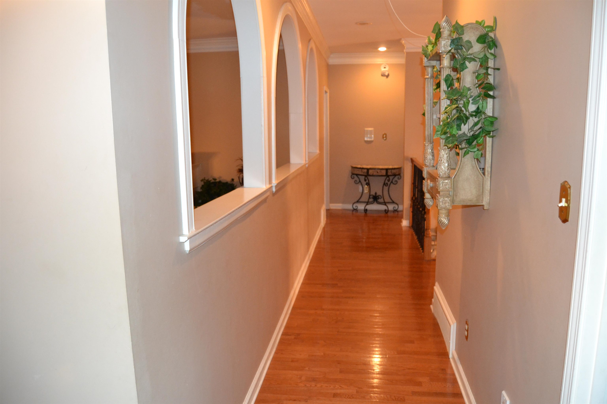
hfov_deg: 67.4
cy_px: 202
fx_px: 455
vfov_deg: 47.9
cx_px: 304
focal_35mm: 27
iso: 2000
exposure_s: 1/60
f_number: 3.5
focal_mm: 18
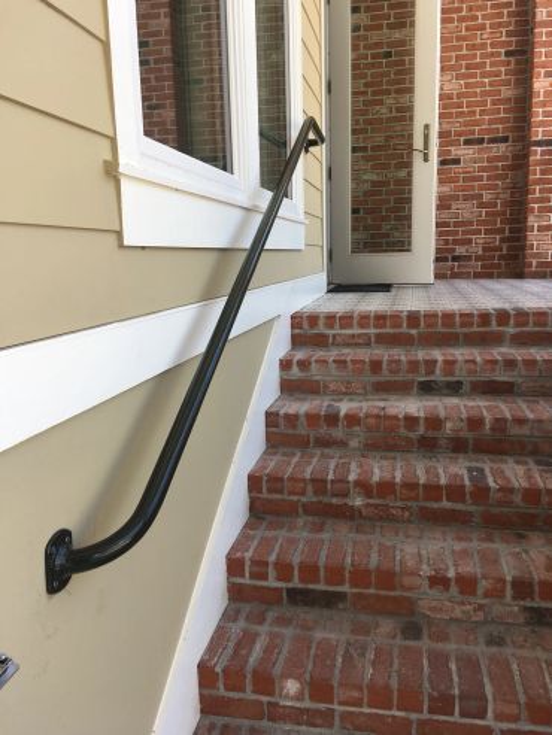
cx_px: 276
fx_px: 616
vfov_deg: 61.6
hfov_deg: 48.2
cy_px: 368
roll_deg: +2.0
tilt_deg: -12.0
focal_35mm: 29
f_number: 2.2
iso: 25
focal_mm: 4.15
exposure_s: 1/283
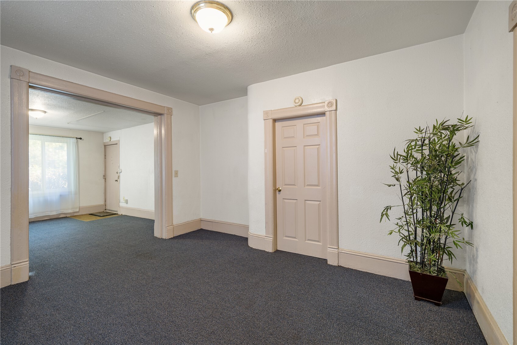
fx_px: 215
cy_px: 172
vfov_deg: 77.3
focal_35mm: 15
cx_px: 258
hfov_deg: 100.4
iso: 100
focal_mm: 15
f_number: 5.6
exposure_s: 2
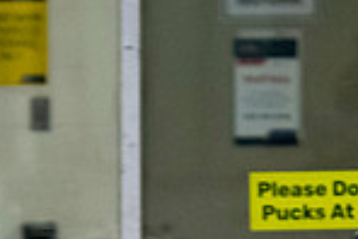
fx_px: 10024
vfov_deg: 1.4
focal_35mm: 1007
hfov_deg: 2.0
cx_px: 331
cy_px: 608
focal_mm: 122
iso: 2000
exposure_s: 1/640
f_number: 3.2
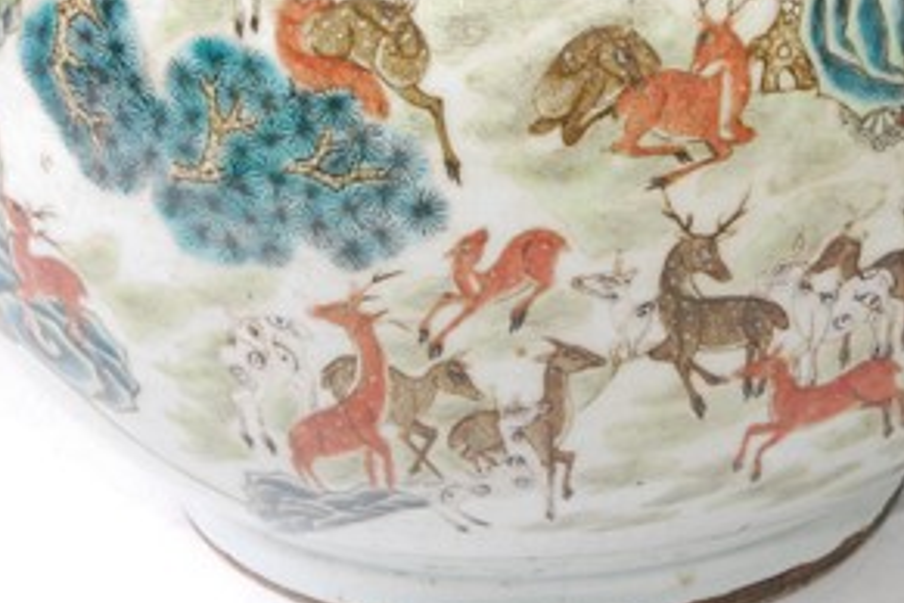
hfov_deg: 22.0
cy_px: 241
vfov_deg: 14.7
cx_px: 537
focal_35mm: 93
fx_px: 2327
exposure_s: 1/125
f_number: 20
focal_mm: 45
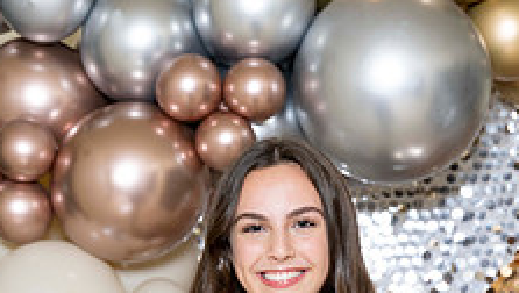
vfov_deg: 5.2
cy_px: 446
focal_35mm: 232
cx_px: 258
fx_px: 3196
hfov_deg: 9.3
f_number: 5.6
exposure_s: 1/200
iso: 250
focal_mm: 110
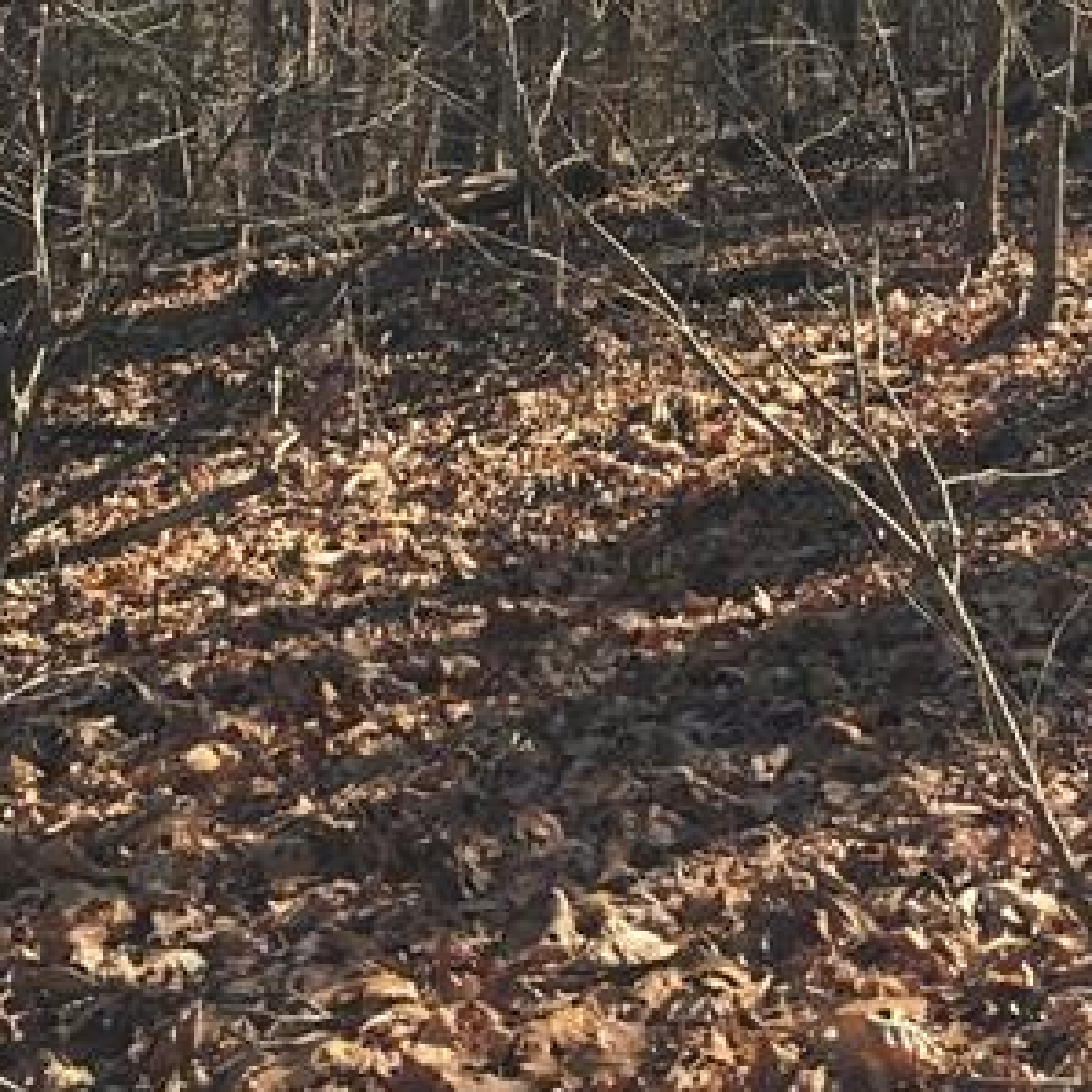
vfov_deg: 19.2
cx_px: 744
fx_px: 3141
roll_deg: -3.4
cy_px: -7
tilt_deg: -6.3
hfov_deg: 19.6
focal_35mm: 88
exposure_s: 1/545
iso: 25
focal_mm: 4.15
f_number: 2.2
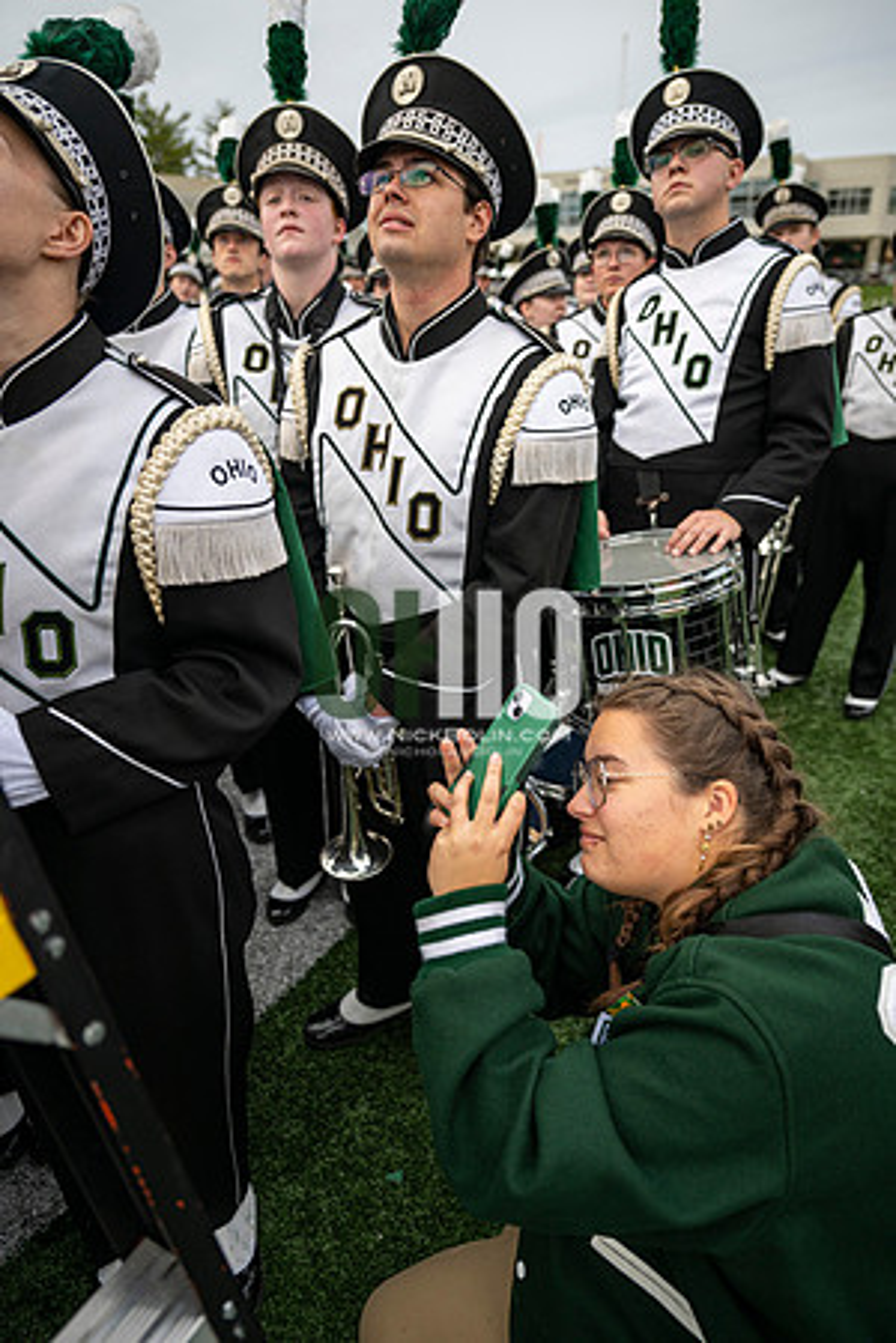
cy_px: 672
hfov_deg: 53.1
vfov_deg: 73.7
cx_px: 448
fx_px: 896
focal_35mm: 24
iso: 200
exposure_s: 1/500
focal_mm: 24
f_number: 2.8
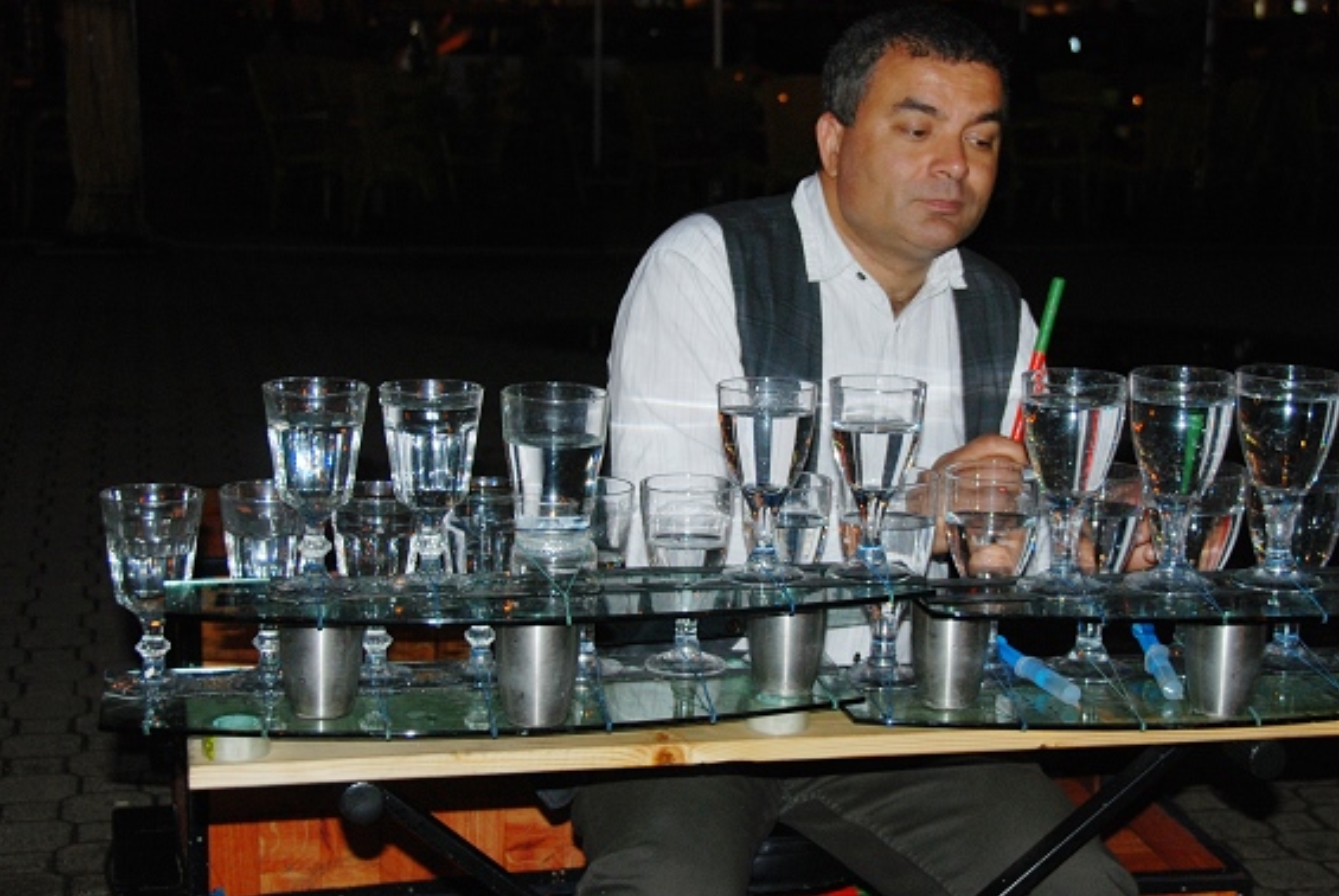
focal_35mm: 68
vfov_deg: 20.1
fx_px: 2532
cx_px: 765
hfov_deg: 29.6
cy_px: 427
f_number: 4.2
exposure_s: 1/60
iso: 200
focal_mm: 32
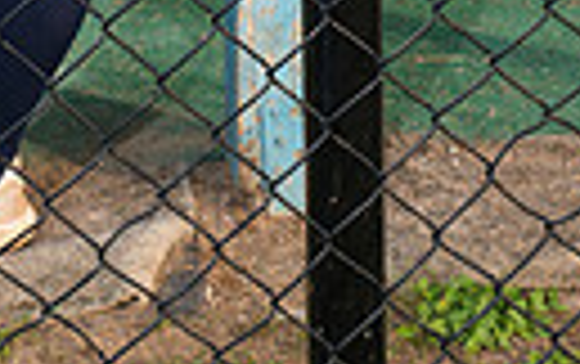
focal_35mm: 156
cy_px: -553
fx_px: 2469
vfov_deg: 7.8
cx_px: 58
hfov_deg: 13.3
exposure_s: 1/250
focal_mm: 44
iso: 160
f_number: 8
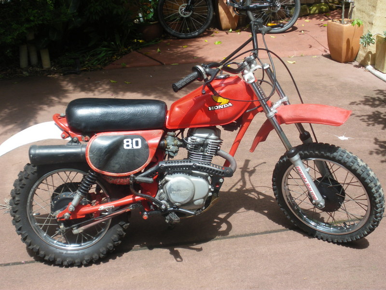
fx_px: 468
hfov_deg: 44.8
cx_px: 193
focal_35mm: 42
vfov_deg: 34.3
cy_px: 145
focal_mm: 7.5
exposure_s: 1/320
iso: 64
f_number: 4
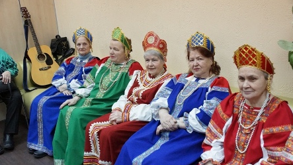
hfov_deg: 29.5
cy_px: 93
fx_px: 556
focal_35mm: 72
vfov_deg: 16.9
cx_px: 147
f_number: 7.1
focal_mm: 45
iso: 4000
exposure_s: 1/200
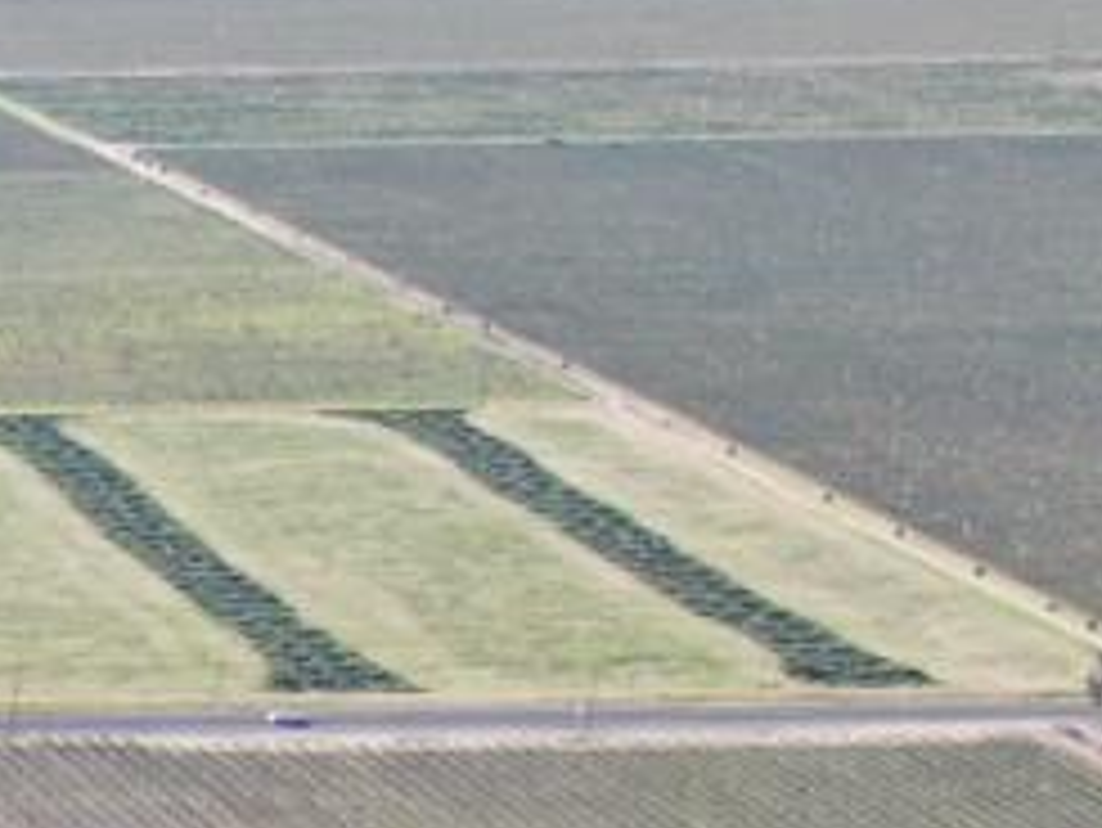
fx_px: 4682
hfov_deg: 10.9
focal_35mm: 147
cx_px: -1750
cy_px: 1204
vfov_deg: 9.8
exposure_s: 1/400
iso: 100
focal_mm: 4.39
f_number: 2.8
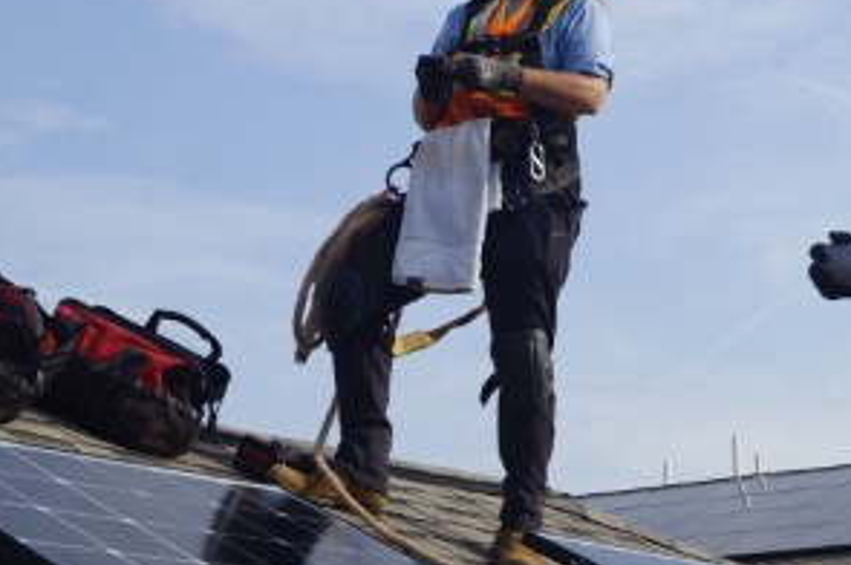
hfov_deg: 26.5
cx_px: 604
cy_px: 183
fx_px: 1788
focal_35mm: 76
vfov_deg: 17.9
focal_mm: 35
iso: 100
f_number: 11
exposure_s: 1/125
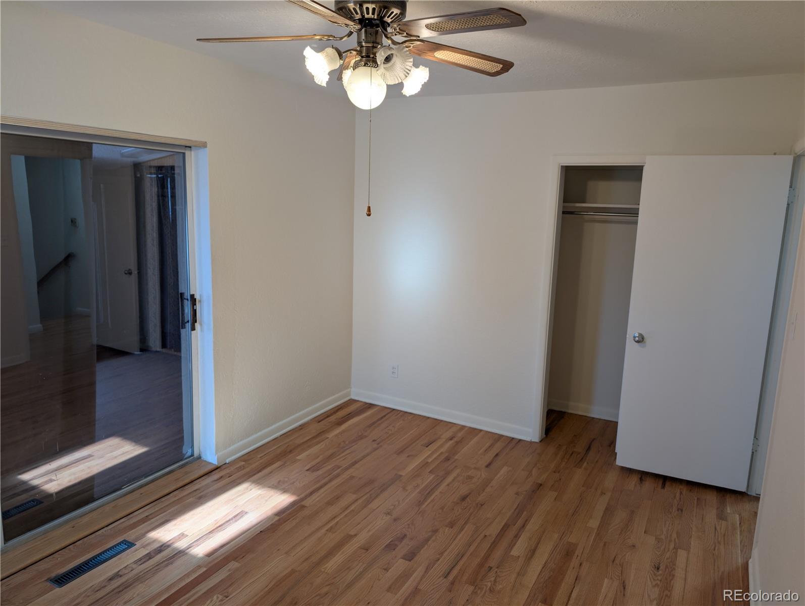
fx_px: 559
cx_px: 402
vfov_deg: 56.9
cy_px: 303
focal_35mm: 24
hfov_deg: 71.5
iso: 42
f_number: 1.68
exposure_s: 1/120
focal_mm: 6.9
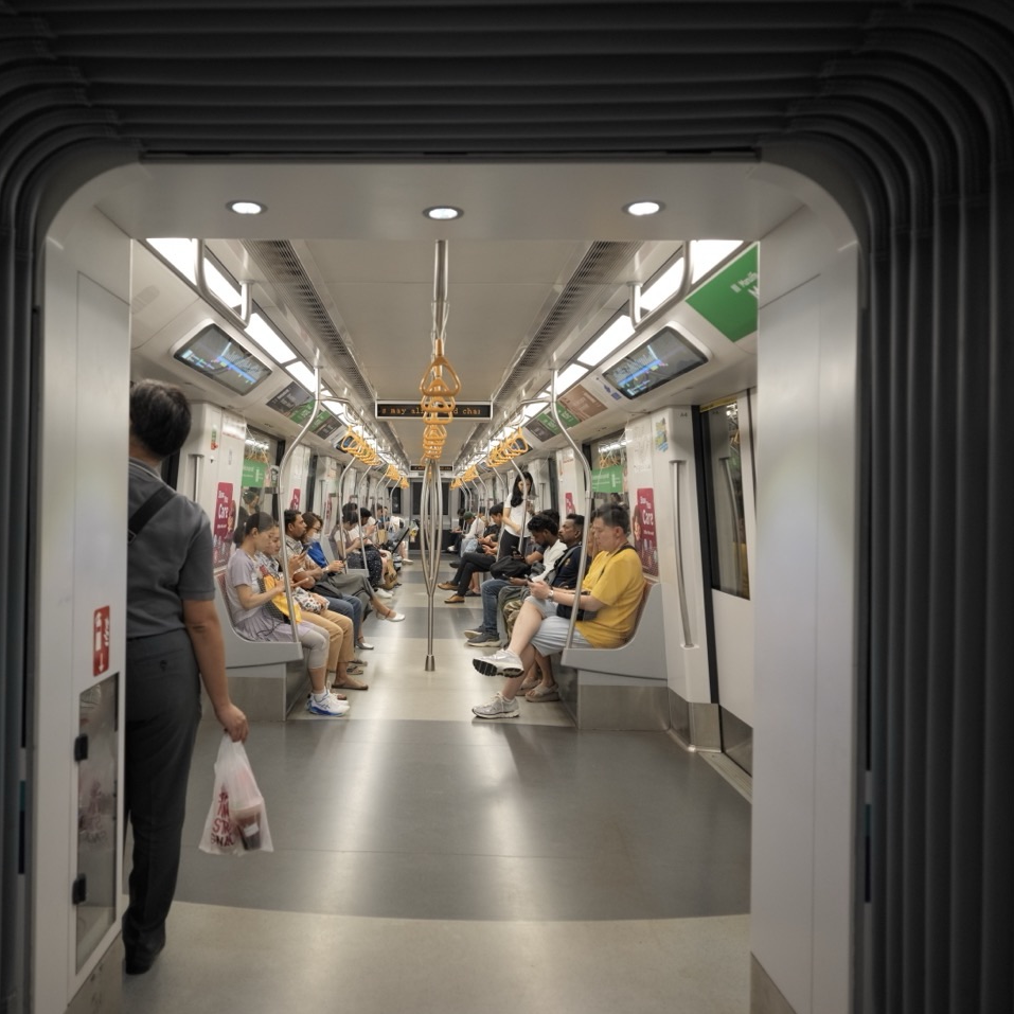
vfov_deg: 60.9
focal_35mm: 26
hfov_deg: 60.3
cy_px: 508
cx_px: 397
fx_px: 862
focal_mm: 28
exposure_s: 1/50
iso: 800
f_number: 4
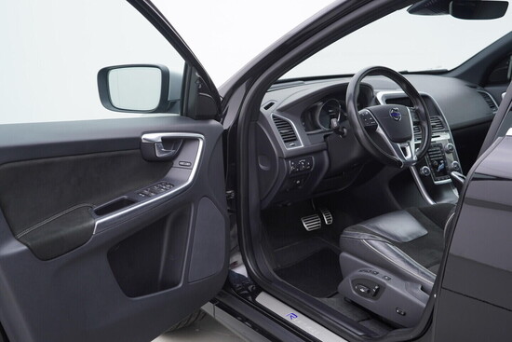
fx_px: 512
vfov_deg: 36.9
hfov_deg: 53.1
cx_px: 256
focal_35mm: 36
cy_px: 171
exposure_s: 1/50
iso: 125
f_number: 3.2
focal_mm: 24
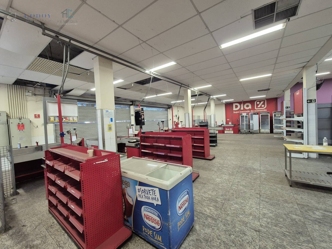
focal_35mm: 13
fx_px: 125
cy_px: 124
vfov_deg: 89.9
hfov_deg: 106.2
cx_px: 166
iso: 200
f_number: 2.2
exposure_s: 1/60
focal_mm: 2.2
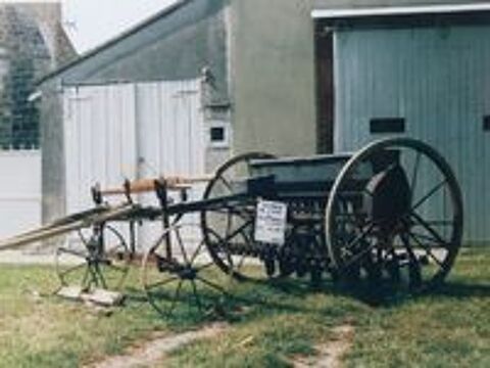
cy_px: 184
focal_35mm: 96
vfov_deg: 15.4
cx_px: 245
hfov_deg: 20.4
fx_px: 1359
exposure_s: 1/500
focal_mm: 15.8
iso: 80
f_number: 5
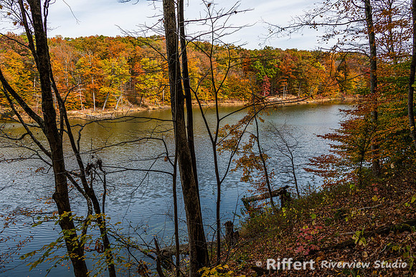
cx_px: 208
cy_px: 138
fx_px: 324
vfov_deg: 46.4
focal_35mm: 28
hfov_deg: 65.5
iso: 64
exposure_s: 1/125
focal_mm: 28
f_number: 8
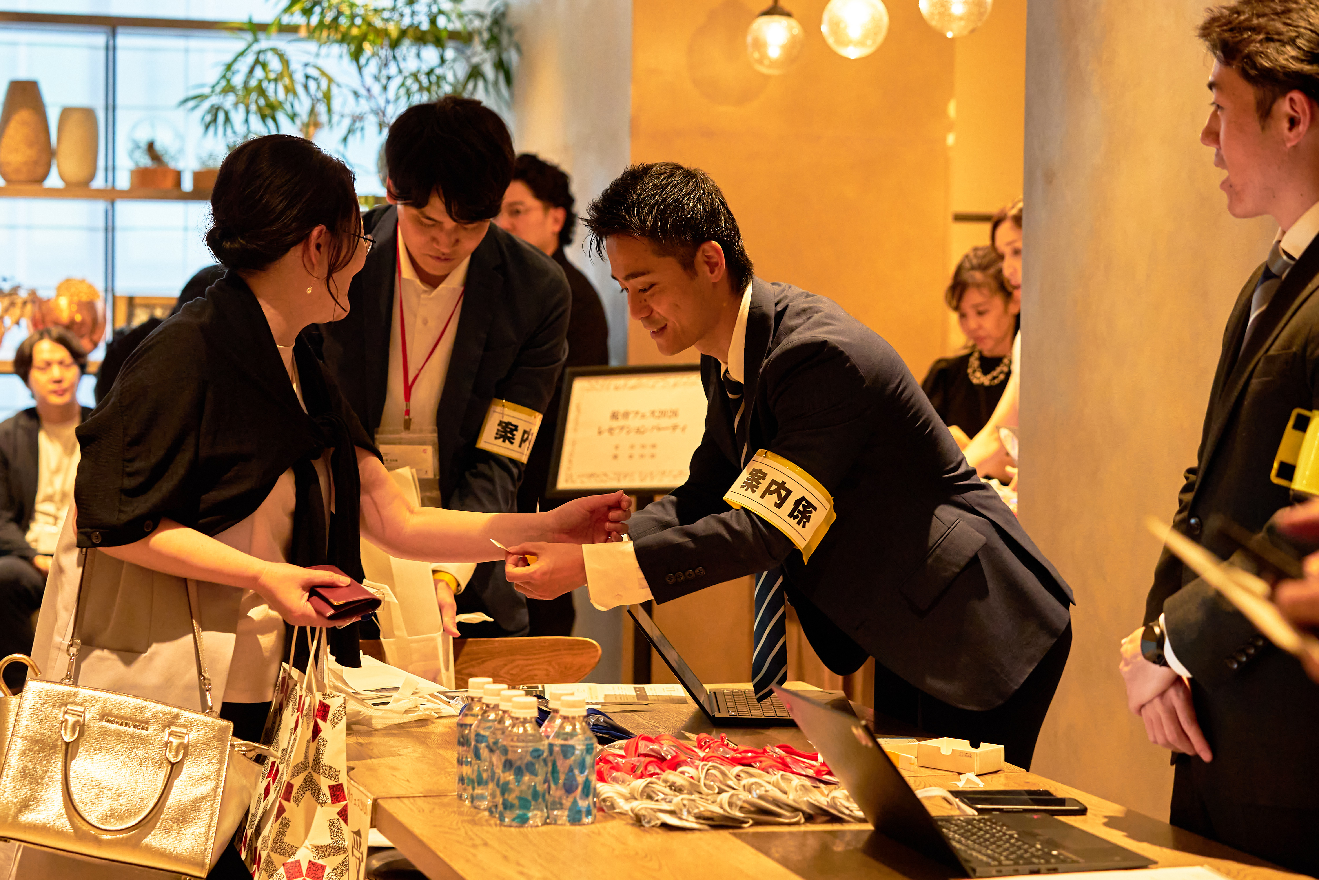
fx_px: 2565
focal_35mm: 70
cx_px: 660
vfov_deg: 19.5
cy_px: 440
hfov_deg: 28.8
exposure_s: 1/200
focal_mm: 70
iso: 3200
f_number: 4
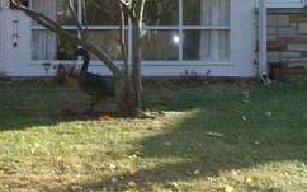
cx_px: 137
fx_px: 820
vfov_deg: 13.3
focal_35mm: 98
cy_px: 39
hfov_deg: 21.2
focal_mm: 6.3
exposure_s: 1/250
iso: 80
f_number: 3.1
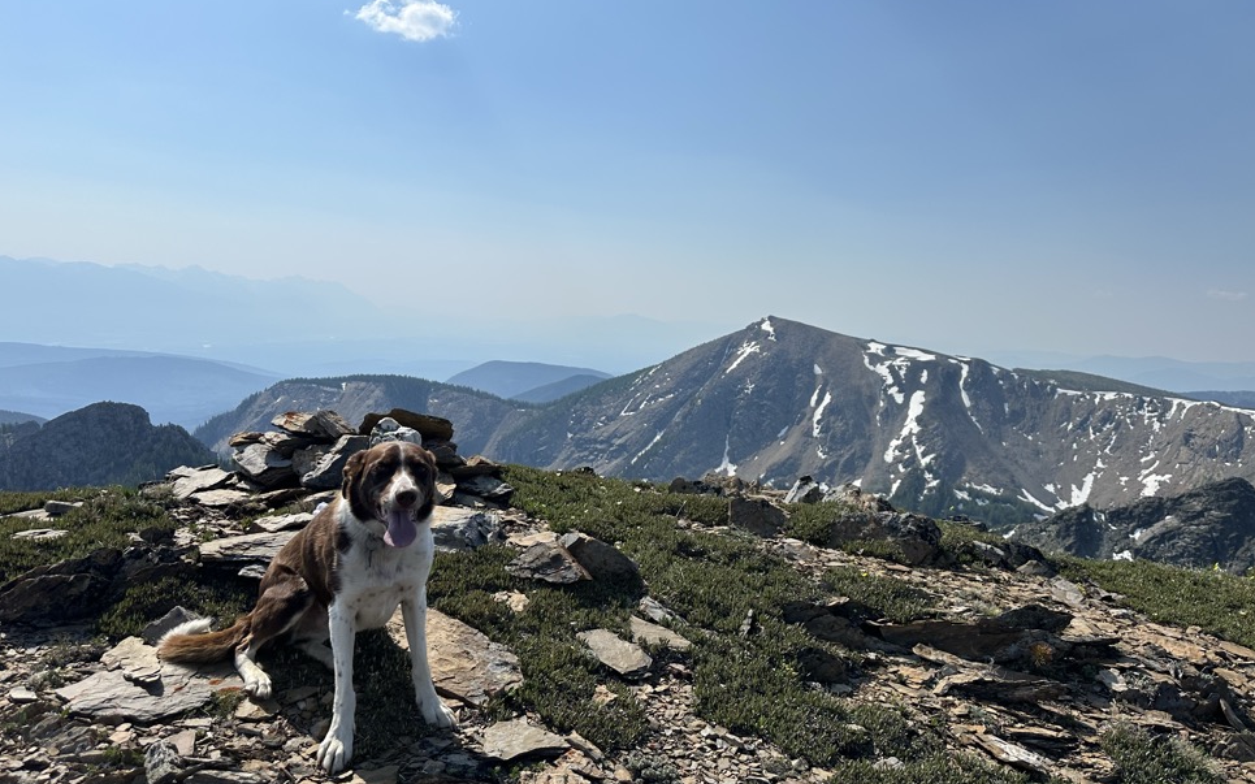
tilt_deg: -4.5
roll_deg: -6.2
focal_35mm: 27
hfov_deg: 68.4
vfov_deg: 46.0
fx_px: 923
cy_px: 378
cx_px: 635
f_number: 1.78
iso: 80
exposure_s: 1/12048
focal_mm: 6.86
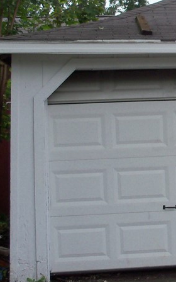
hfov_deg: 11.0
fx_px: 875
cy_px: 103
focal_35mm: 114
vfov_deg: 18.3
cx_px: 280
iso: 80
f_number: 3.2
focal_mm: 8.3
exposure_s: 1/320
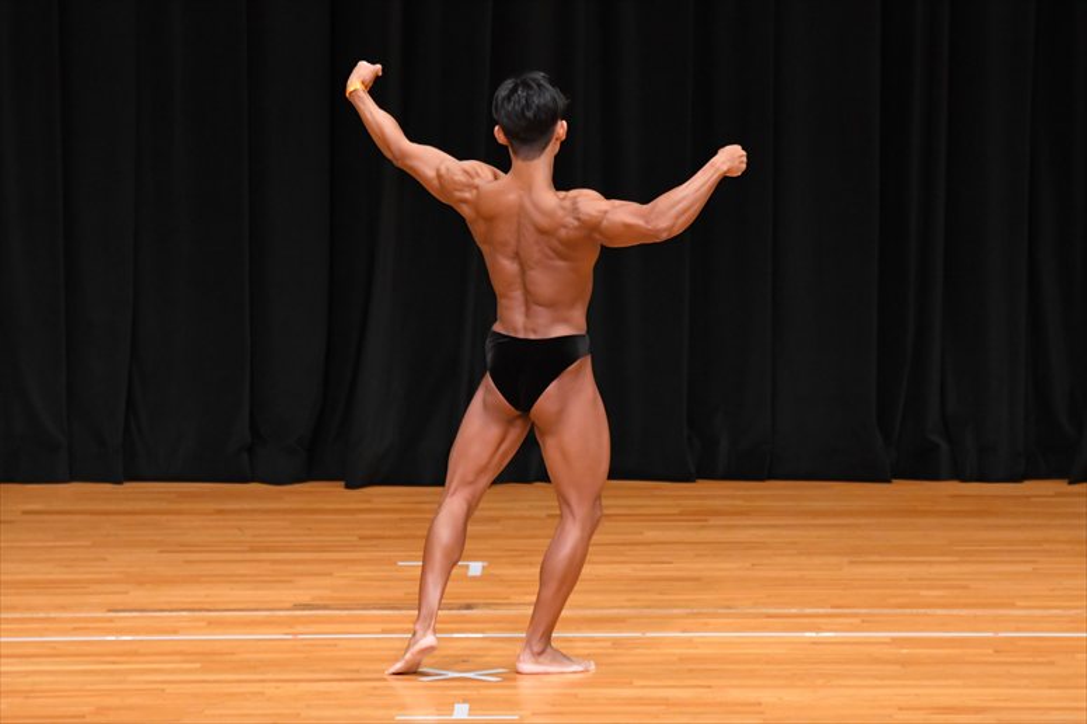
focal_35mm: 270
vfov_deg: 5.1
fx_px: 8149
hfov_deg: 7.6
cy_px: 362
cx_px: 544
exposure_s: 1/400
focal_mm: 180
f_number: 5.6
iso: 4000
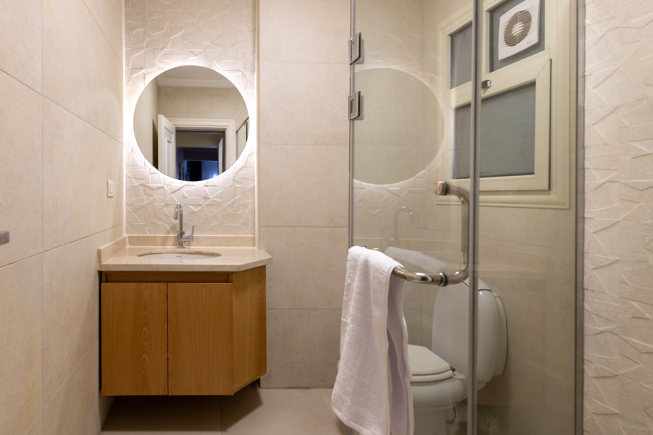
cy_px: 192
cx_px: 213
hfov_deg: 80.9
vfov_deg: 61.8
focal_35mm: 20
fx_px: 363
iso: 100
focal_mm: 14
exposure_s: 1/8
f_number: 5.6
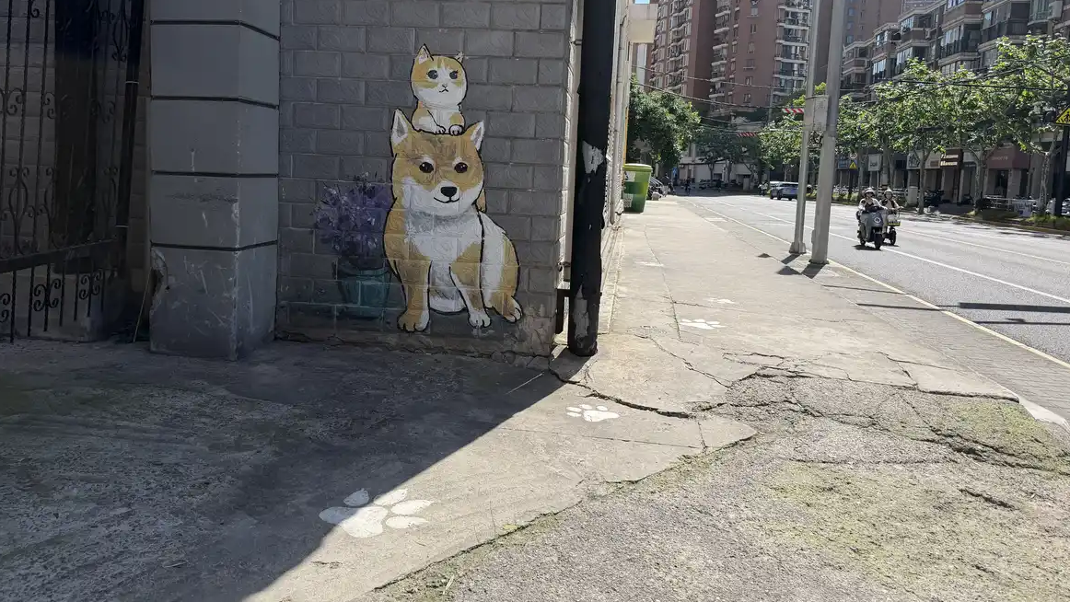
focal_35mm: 27
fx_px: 766
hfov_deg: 69.9
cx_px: 533
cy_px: 250
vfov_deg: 42.8
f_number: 1.78
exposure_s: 1/3145
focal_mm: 6.76
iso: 80
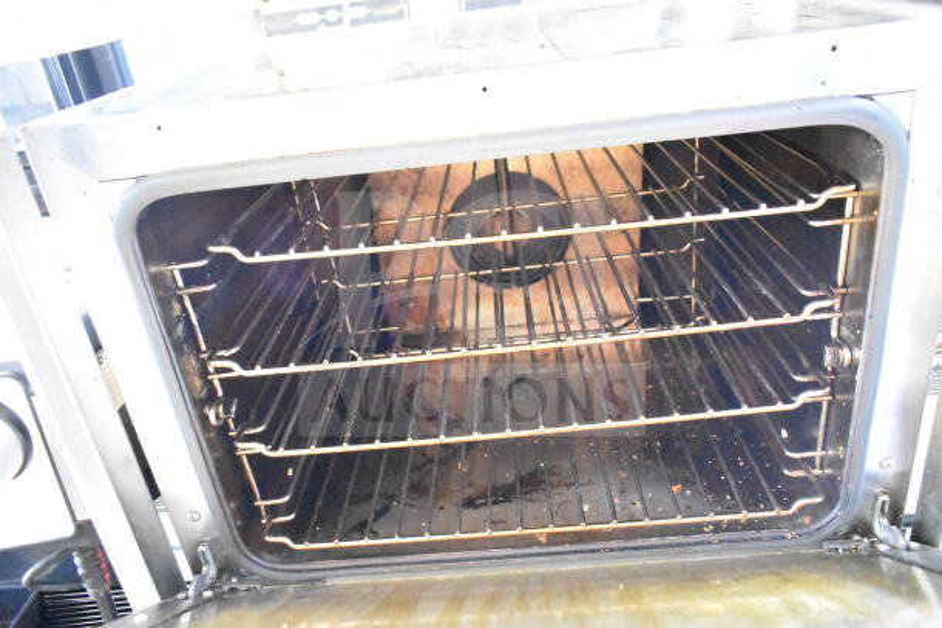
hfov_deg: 67.4
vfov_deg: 48.0
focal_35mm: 27
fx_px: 707
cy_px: 314
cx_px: 471
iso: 25600
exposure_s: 1/20
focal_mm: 18
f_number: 3.5
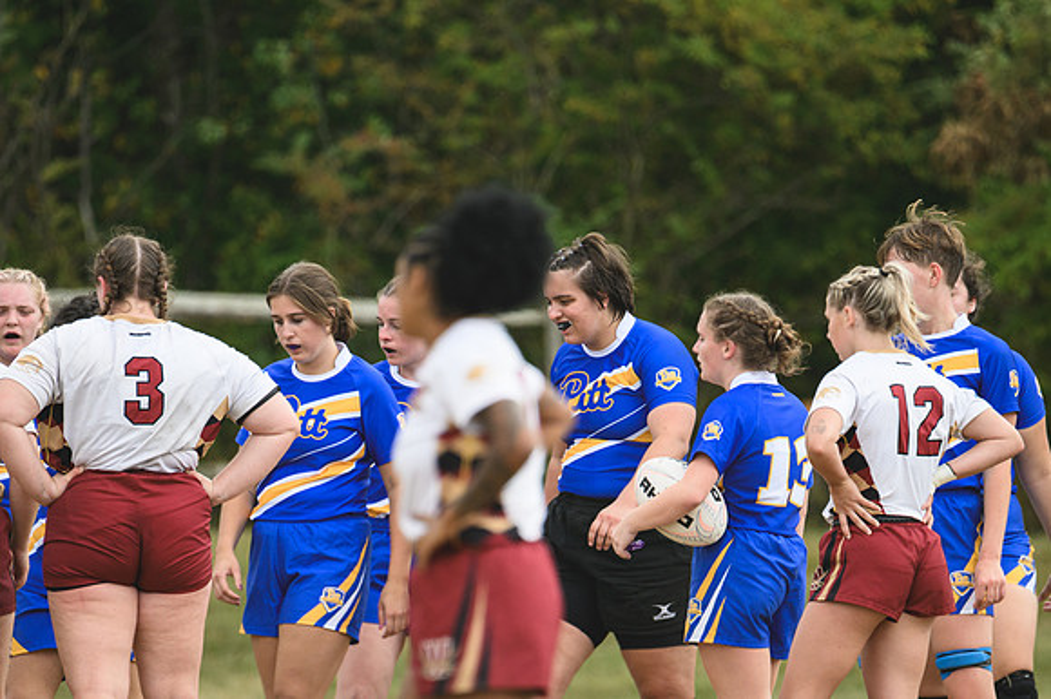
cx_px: 526
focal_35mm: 900
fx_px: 26259
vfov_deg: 1.5
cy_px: 350
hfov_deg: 2.3
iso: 500
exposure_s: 1/1000
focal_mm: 600
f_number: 6.3
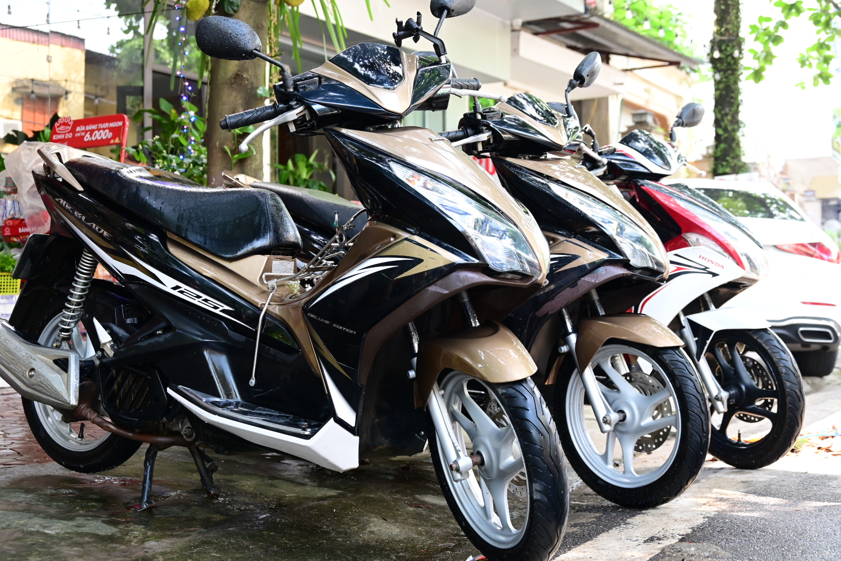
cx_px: 420
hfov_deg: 41.1
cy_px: 280
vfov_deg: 28.1
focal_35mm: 48
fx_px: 1121
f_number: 5.3
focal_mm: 48
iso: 2000
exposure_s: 1/200
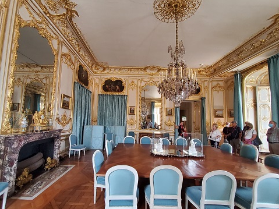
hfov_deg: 101.9
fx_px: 113
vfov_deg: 85.6
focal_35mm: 14
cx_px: 130
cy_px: 107
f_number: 2.2
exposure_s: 1/33
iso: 400
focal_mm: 1.13
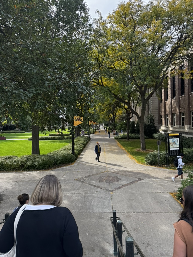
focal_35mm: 24
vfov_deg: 71.6
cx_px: 96
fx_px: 178
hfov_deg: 56.8
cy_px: 128
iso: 80
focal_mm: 6.76
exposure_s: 1/593
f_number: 1.78
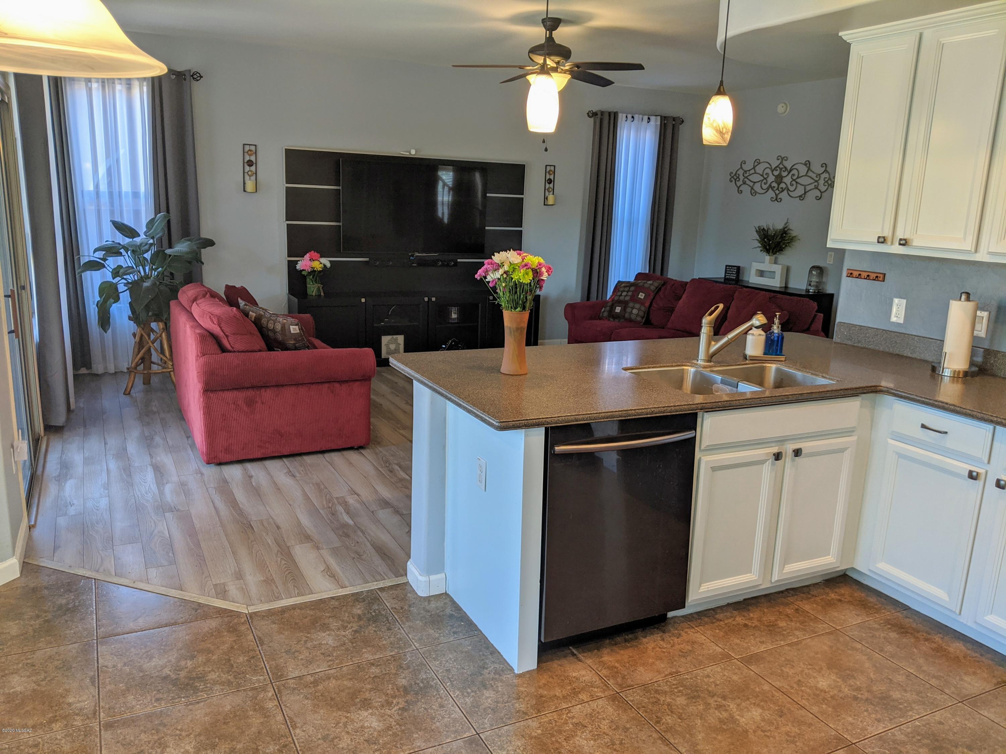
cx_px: 503
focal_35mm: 27
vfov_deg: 51.4
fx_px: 785
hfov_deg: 65.3
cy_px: 377
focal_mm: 4.44
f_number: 1.8
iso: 58
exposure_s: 1/125
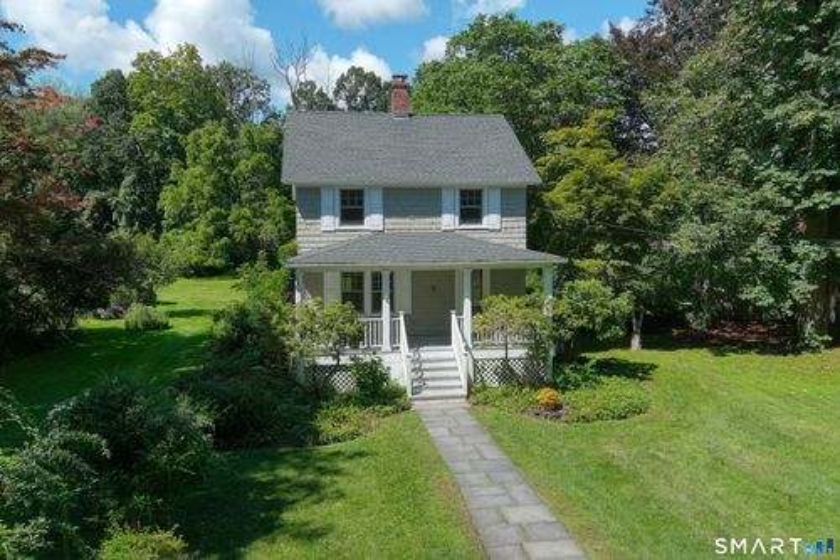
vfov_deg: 44.9
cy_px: 280
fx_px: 676
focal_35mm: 29
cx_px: 420
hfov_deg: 63.7
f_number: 2.8
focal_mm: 10.6
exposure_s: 1/230
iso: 105
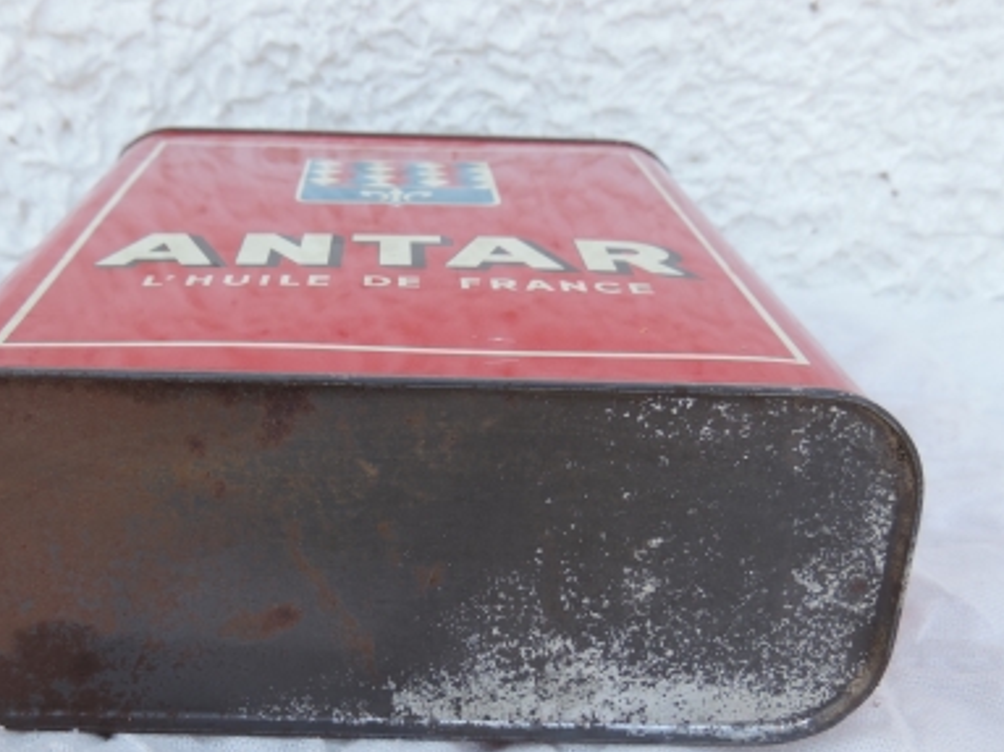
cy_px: 490
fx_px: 1363
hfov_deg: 40.2
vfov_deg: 30.7
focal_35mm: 47
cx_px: 383
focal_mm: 5.3
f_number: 3.1
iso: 80
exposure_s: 1/100
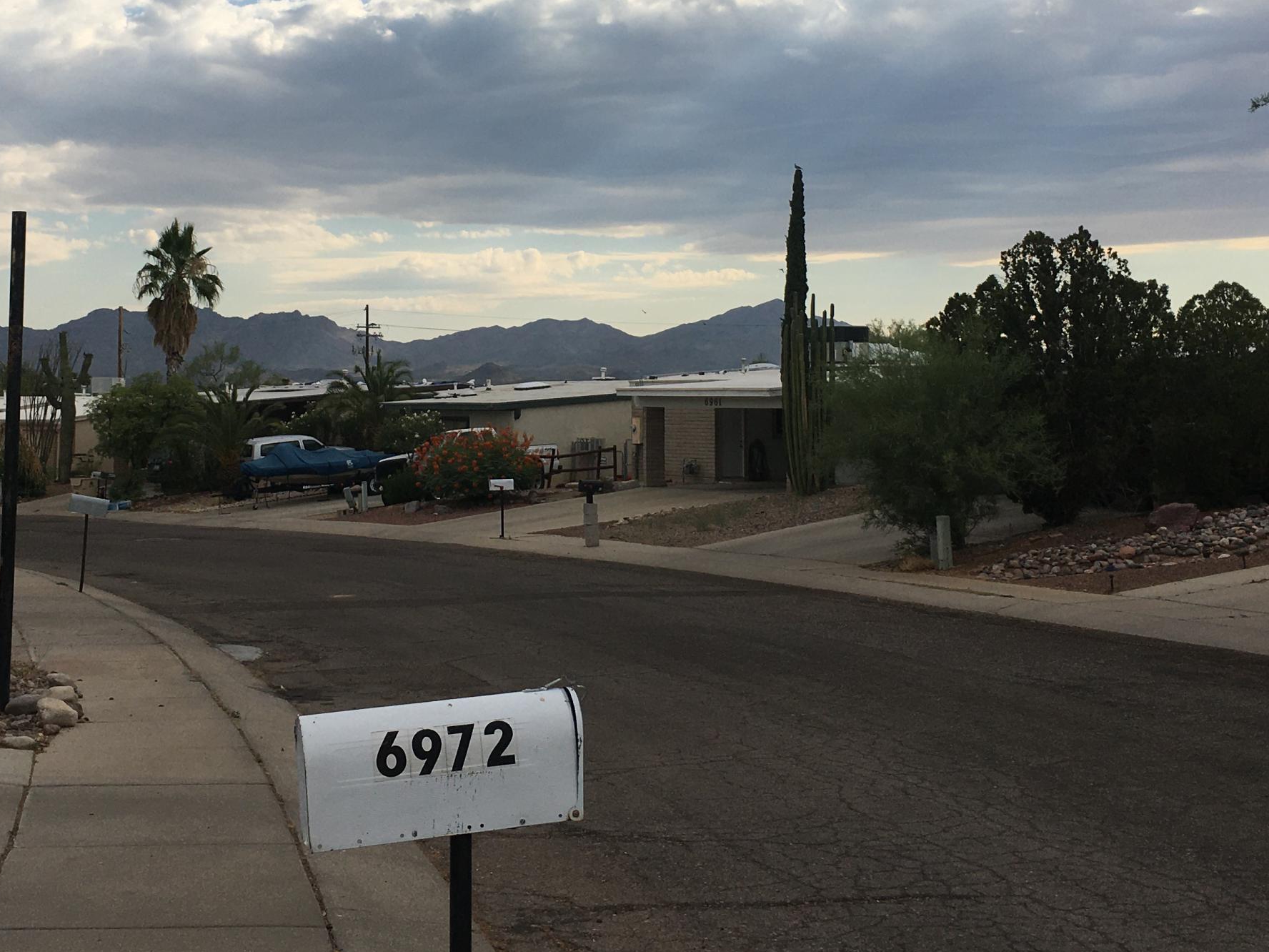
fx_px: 1796
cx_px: 569
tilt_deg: +6.3
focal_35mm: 49
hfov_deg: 38.9
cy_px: 277
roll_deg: -0.2
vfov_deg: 29.4
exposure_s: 1/1876
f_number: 2.2
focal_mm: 4.15
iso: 25
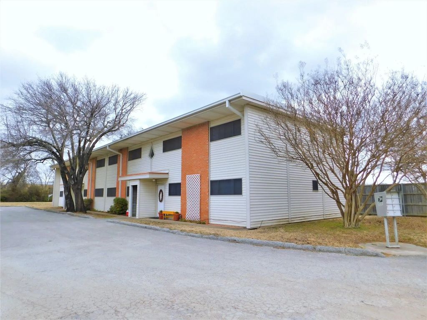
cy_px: 160
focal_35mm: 23
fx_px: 284
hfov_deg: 73.9
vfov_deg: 58.9
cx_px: 214
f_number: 3
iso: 125
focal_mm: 4
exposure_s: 1/500
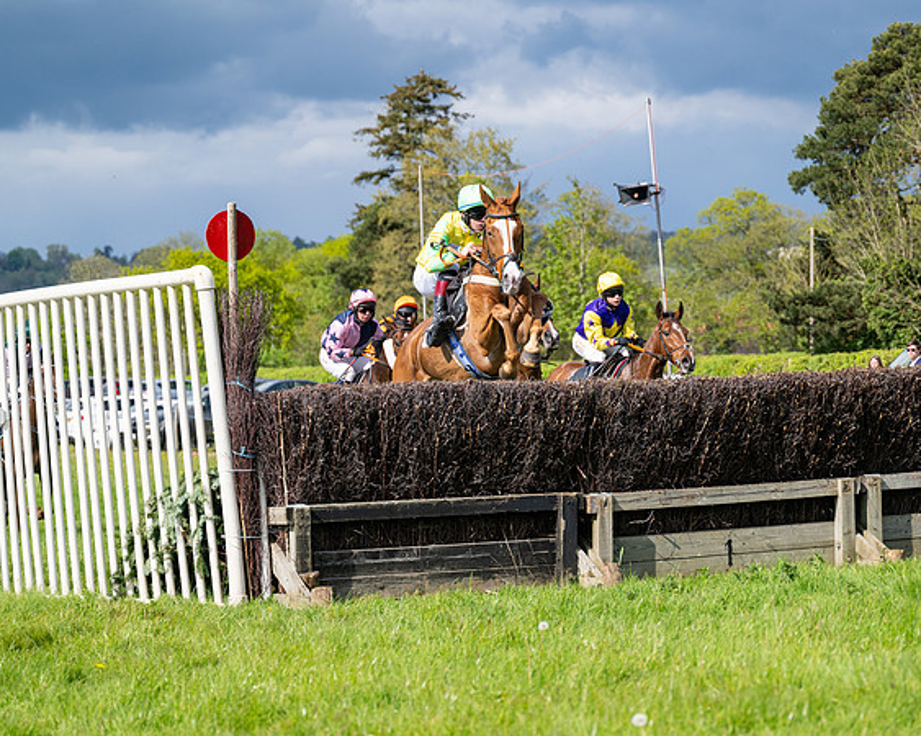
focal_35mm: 110
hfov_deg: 17.4
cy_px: 368
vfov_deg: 14.0
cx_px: 460
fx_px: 3007
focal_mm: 98
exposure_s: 1/2000
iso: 200
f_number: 4
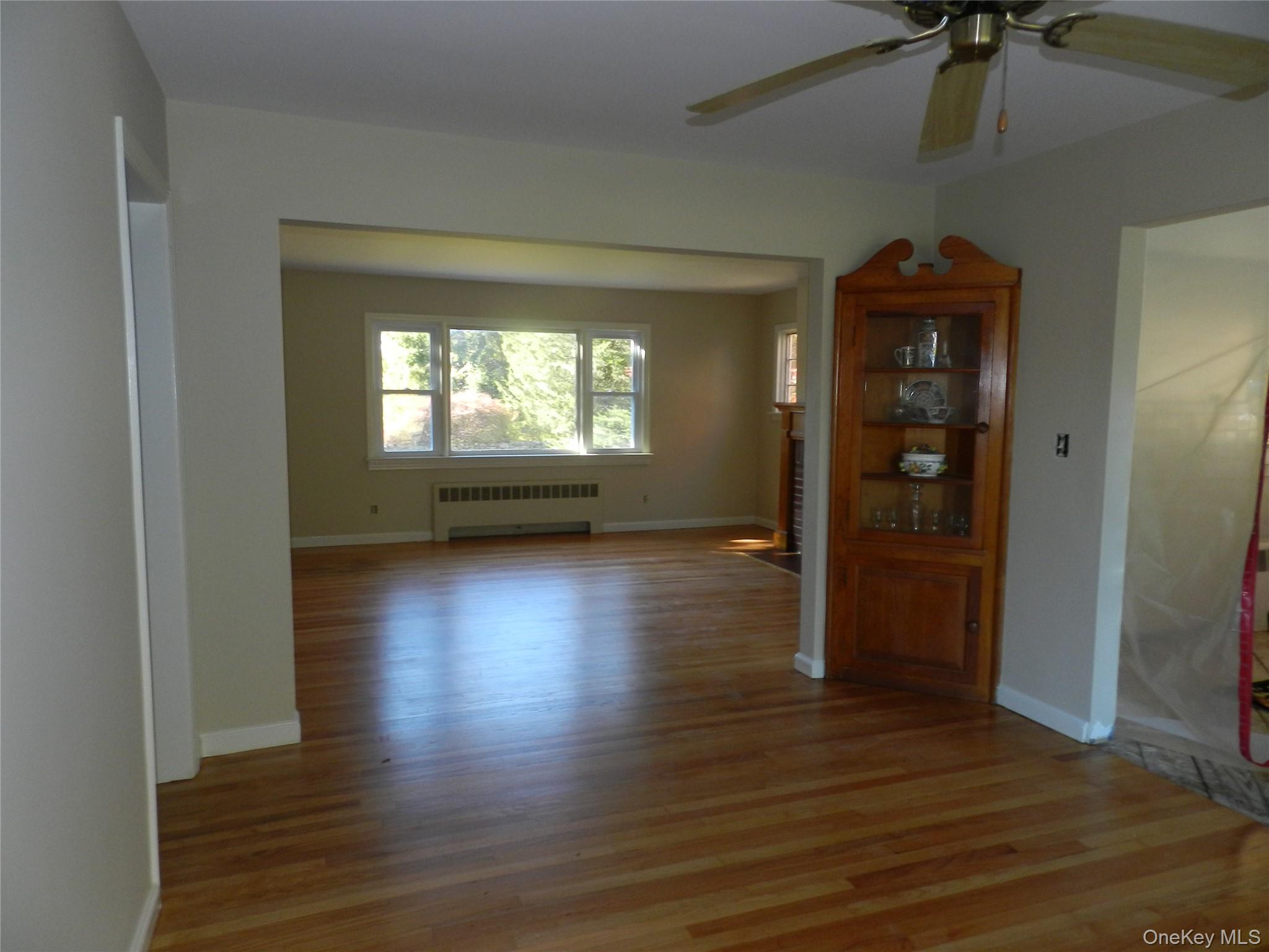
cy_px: 476
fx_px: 843
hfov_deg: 73.9
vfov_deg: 58.9
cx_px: 634
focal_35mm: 23
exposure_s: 1/50
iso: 200
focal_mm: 4
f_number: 3.4
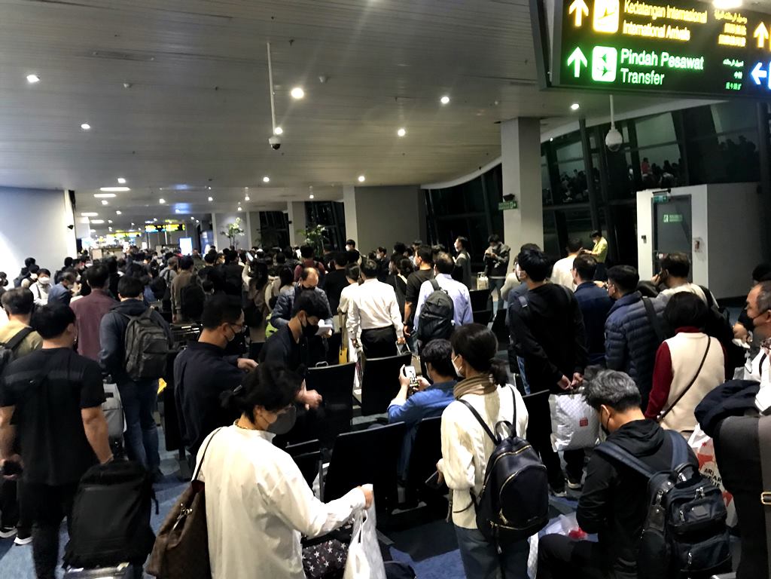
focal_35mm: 28
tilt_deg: -5.3
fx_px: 624
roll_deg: +2.4
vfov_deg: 49.7
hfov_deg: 63.4
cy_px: 290
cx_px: 386
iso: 100
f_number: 1.8
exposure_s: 1/7
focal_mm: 3.99
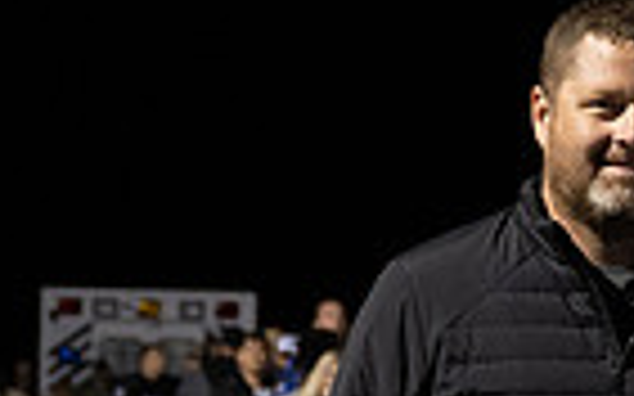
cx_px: 1115
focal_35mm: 270
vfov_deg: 4.8
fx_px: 4663
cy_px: 623
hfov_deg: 7.6
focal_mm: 40
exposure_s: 1/160
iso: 1600
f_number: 3.5
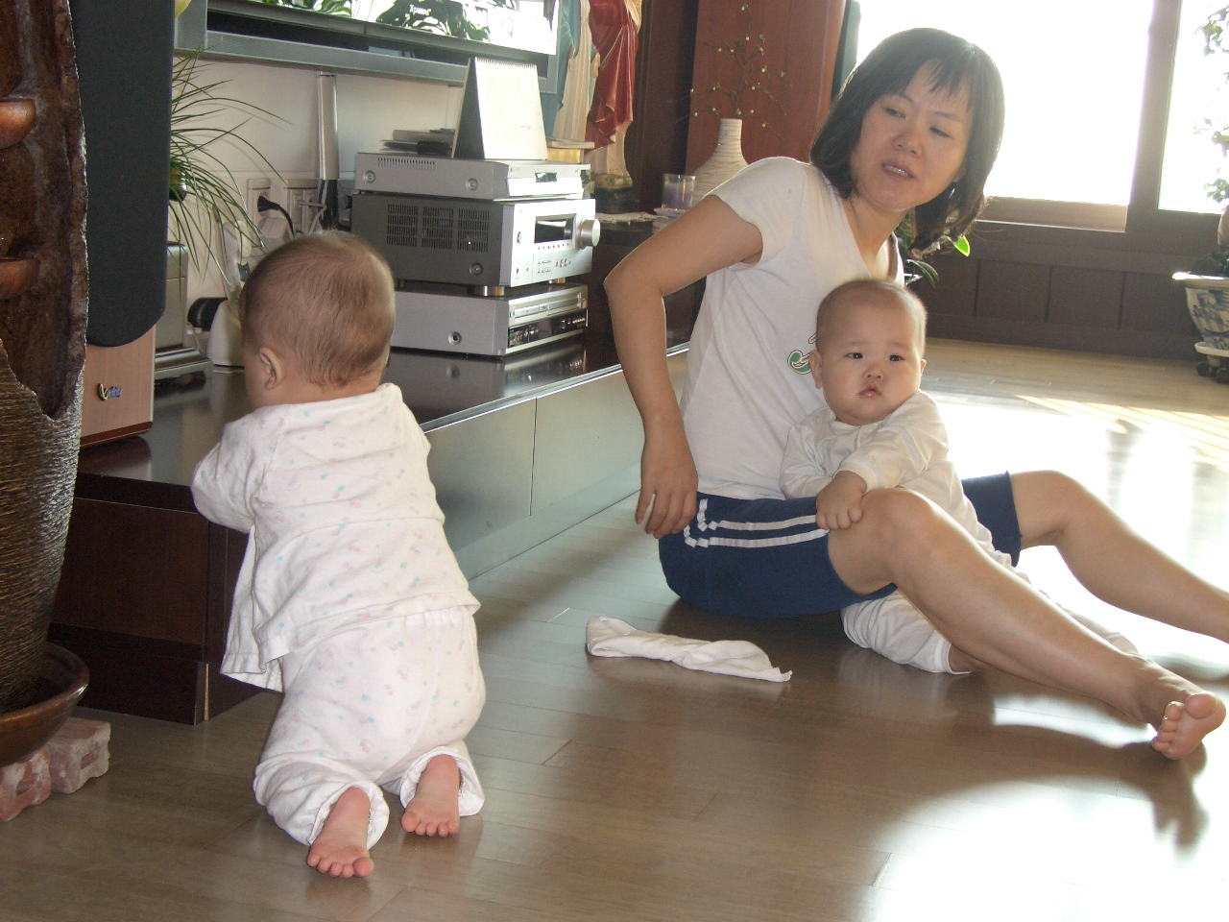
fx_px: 1882
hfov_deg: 36.2
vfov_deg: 27.5
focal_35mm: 53
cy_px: 461
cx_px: 614
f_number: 3.2
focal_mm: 11.3
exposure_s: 1/60
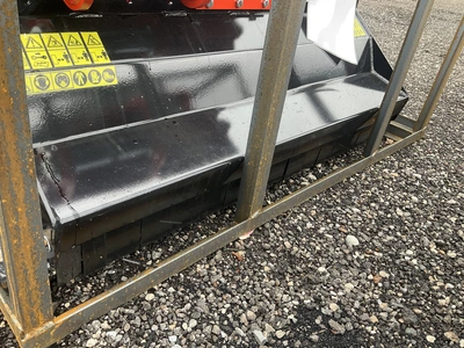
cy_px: 174
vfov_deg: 48.2
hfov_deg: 61.7
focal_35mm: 29
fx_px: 389
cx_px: 232
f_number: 1.8
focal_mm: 3
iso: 50
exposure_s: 1/122
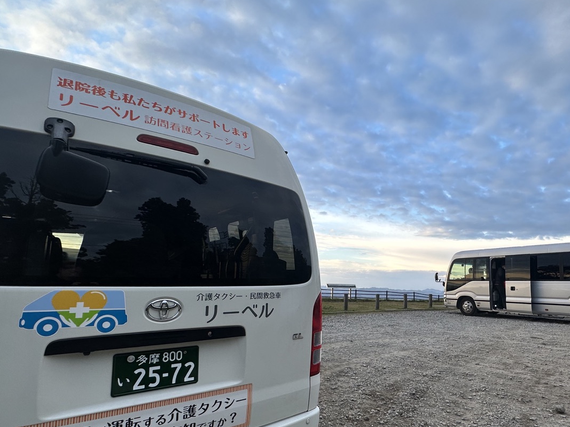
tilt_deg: +5.8
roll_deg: -0.2
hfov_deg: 78.0
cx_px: 346
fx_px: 346
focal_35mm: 21
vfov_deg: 63.0
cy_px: 250
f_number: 2.2
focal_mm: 2.22
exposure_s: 1/385
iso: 40
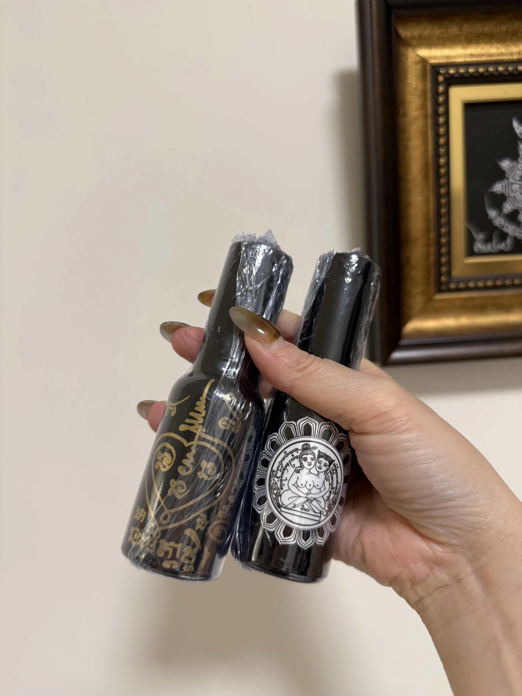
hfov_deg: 56.8
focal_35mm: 24
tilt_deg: -0.7
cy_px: 348
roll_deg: +2.2
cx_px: 261
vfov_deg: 71.6
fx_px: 483
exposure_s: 1/120
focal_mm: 6.76
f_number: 1.78
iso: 160
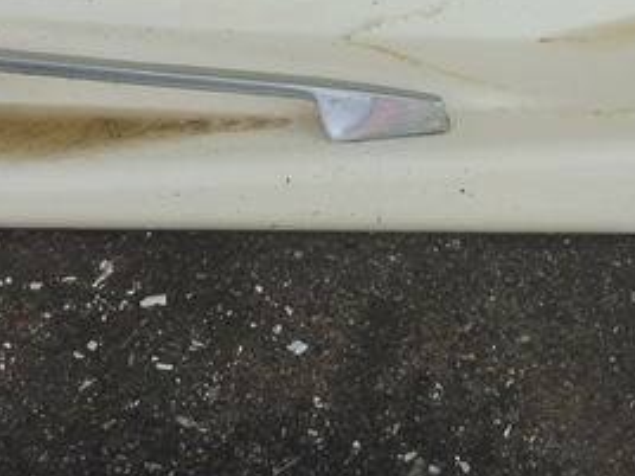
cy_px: -225
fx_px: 2330
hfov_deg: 15.5
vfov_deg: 11.2
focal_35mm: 127
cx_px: 455
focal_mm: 6.1
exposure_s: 1/160
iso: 100
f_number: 5
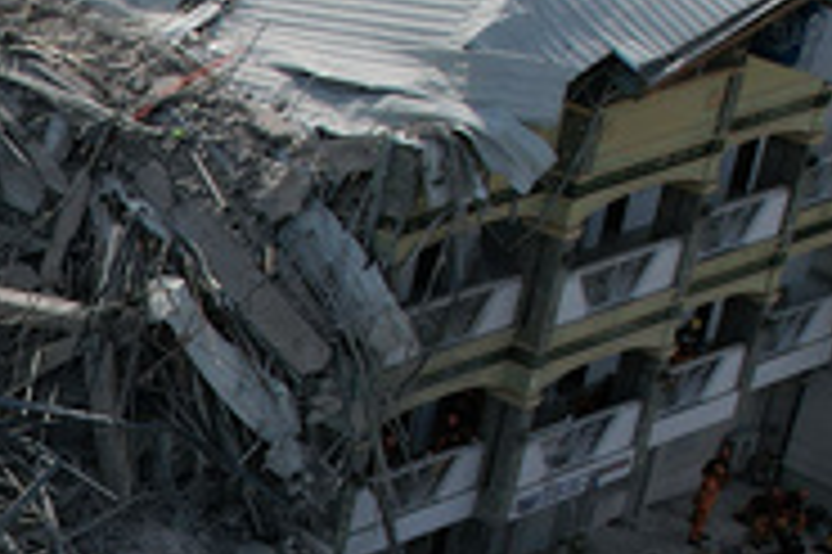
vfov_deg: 10.9
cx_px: -702
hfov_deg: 14.6
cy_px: 779
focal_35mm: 122
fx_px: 2817
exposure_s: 1/4000
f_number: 2.8
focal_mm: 8.4
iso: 100
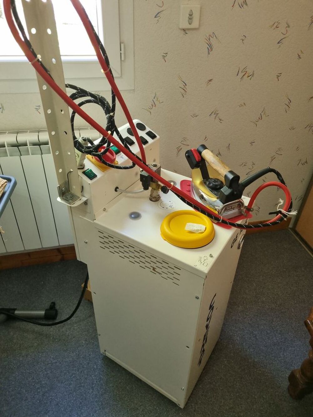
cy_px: 208
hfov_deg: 53.1
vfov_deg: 67.3
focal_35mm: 26
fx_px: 313
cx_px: 156
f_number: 1.8
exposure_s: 1/50
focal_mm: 5.4
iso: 200
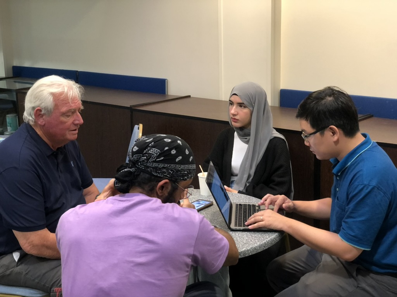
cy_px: 148
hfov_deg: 36.8
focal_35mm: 52
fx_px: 596
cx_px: 198
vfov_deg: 28.0
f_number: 2.4
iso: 160
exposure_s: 1/20
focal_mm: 6
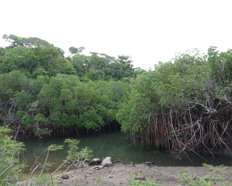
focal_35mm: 27
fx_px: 185
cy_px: 96
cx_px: 121
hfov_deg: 64.0
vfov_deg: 53.2
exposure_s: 1/100
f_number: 4
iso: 80
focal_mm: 4.1
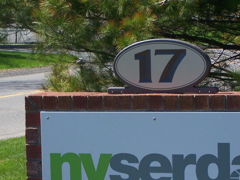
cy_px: 164
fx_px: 1518
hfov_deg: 9.0
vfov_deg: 6.8
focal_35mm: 219
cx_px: 133
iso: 80
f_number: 3.2
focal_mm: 19.4
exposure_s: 1/800
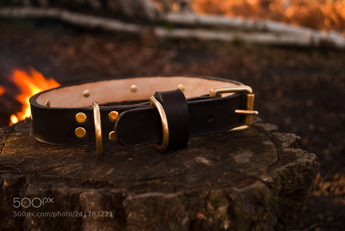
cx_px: 172
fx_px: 374
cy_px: 116
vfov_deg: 34.3
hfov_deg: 49.5
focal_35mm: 39
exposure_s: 1/50
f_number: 4.2
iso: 100
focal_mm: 26
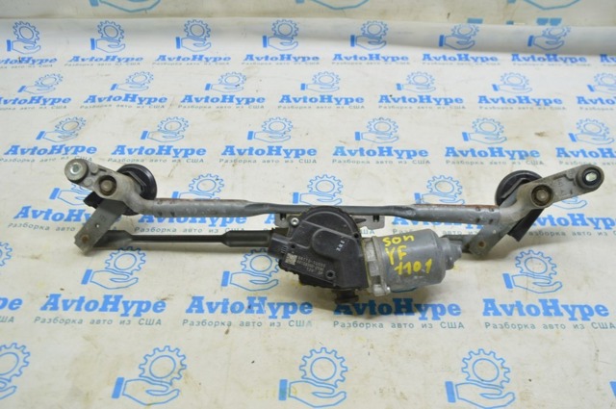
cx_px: 308
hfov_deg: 59.6
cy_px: 204
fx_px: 538
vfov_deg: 41.6
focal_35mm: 32
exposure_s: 1/20
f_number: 5.6
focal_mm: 21
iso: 400
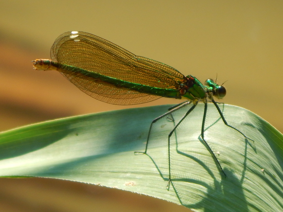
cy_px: 106
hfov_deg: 3.3
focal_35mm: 596
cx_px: 142
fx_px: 4873
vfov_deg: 2.5
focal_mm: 107.1
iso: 125
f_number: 5.8
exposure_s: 1/250
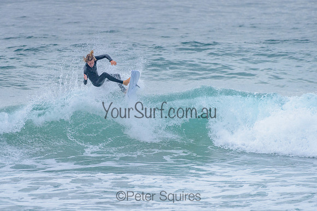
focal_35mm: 613
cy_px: 91
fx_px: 5398
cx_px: 124
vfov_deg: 2.2
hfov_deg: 3.4
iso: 1400
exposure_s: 1/2000
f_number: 5.6
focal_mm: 500
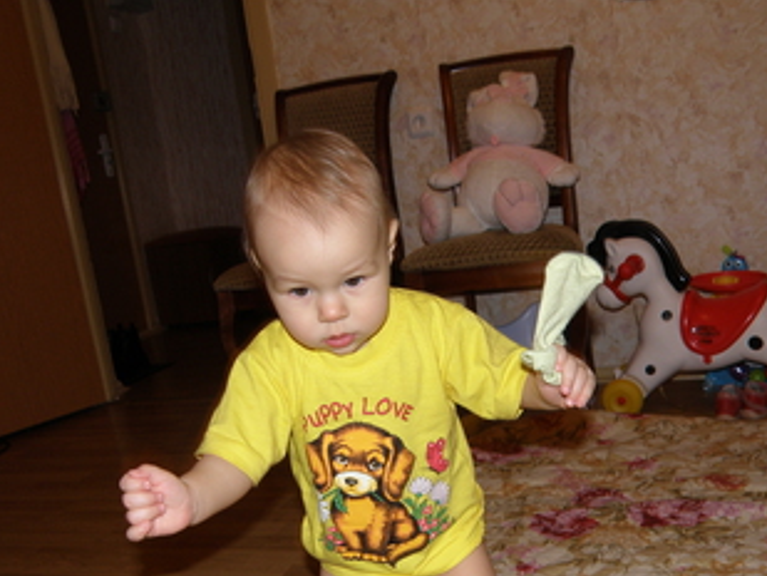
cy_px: 412
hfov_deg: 30.1
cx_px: 474
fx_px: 1419
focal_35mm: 64
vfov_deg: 22.8
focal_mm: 7.87
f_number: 2.8
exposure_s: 1/30
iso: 64
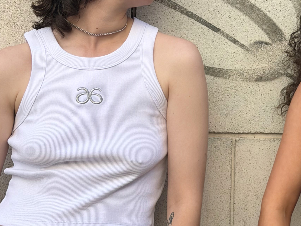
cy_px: 54
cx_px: 252
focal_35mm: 113
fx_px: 983
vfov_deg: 13.1
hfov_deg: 17.2
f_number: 1.78
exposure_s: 1/1027
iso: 64
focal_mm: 6.76
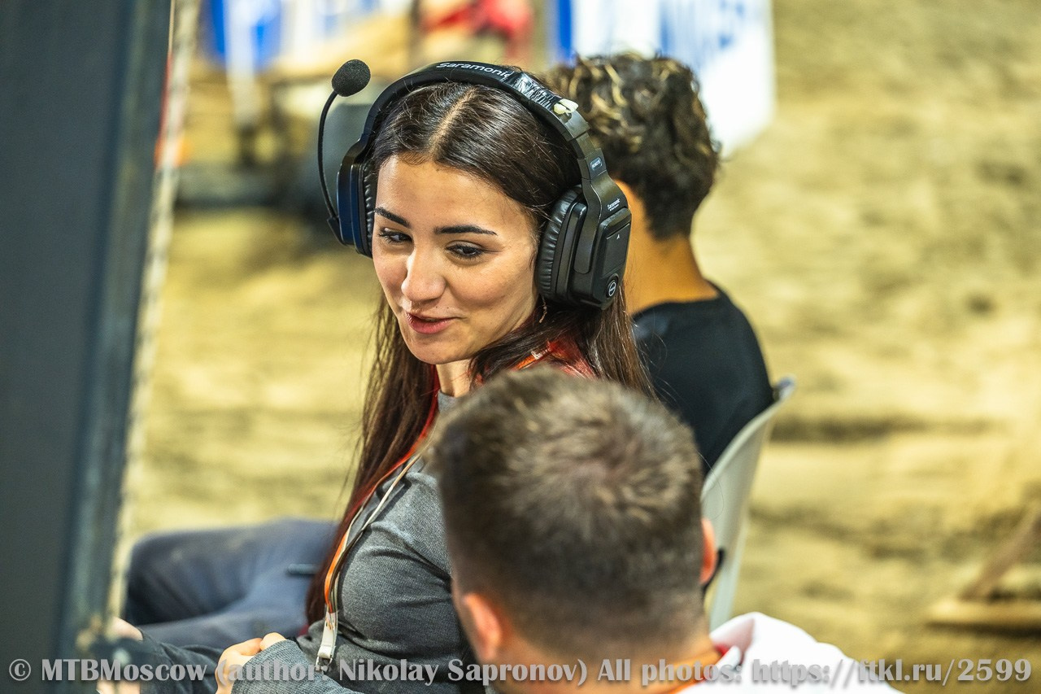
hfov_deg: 18.6
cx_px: 520
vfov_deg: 12.4
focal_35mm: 110
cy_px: 347
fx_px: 3180
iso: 2000
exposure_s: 1/500
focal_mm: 110
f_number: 3.2
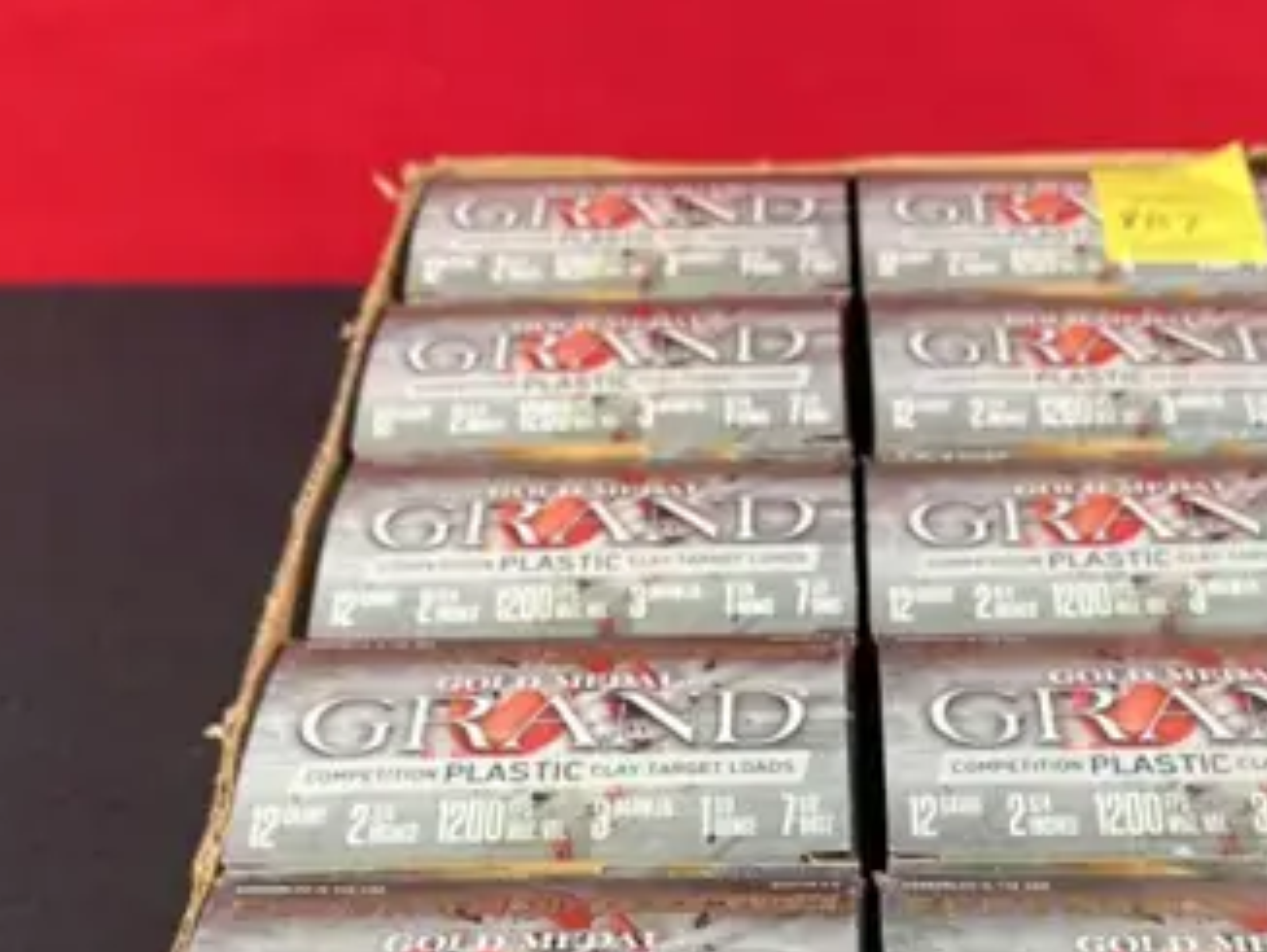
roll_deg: +1.1
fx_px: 1868
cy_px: 867
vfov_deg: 27.5
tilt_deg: -44.5
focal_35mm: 51
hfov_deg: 37.1
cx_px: 824
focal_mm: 5.7
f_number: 1.5
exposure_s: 1/120
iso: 50
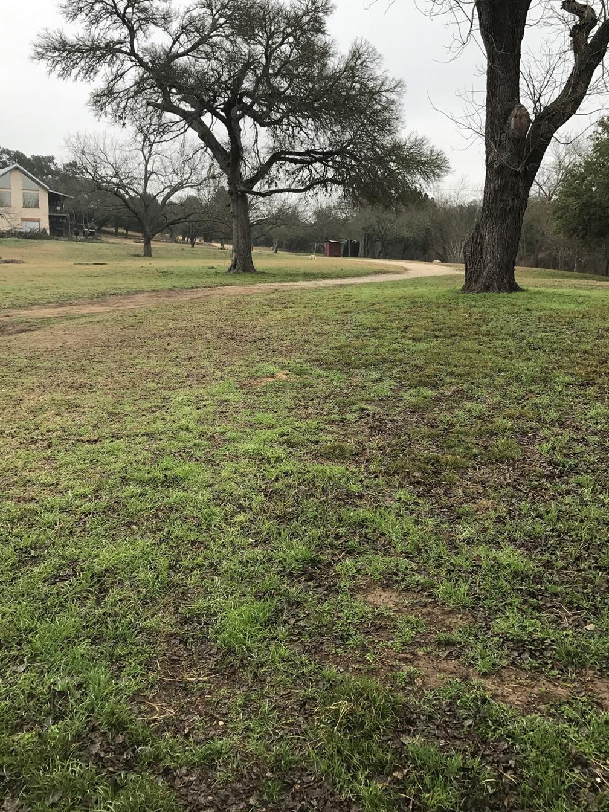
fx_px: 751
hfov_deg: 44.2
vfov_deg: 56.7
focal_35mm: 32
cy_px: 369
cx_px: 296
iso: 20
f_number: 1.8
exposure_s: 1/302
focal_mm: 3.99
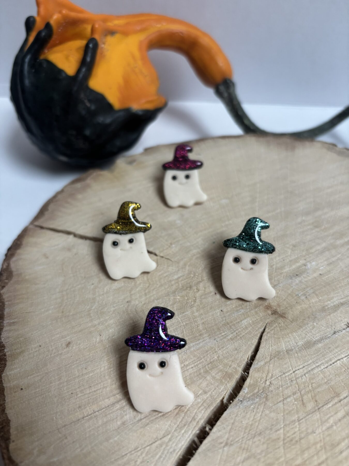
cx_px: 174
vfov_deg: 67.3
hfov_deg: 53.1
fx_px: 350
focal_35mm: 26
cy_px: 233
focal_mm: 5.96
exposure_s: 1/93
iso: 125
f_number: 1.6
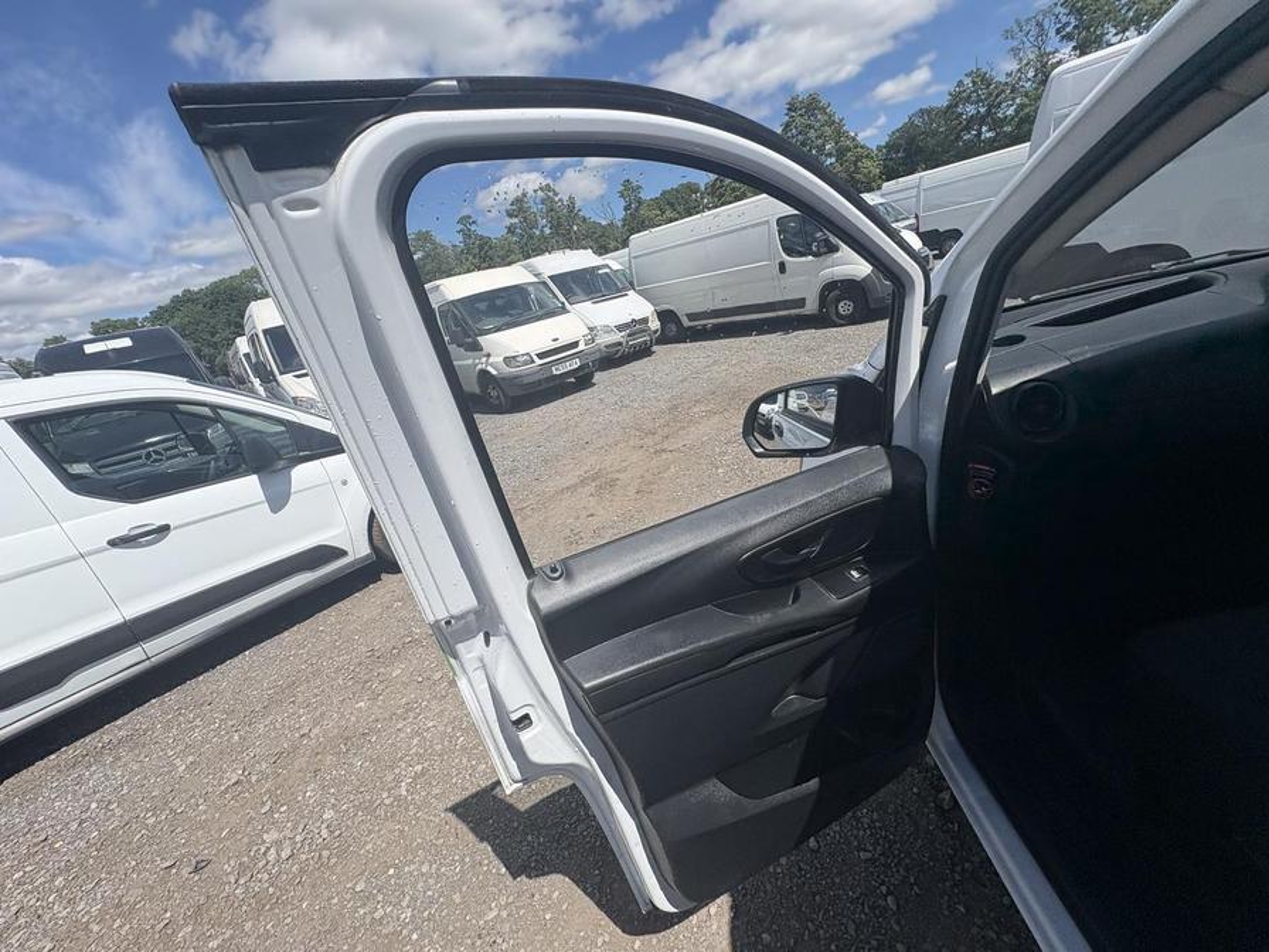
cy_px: 476
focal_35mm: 14
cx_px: 634
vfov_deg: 85.7
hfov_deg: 102.1
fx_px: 513
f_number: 2.2
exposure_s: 1/2342
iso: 50
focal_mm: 2.22
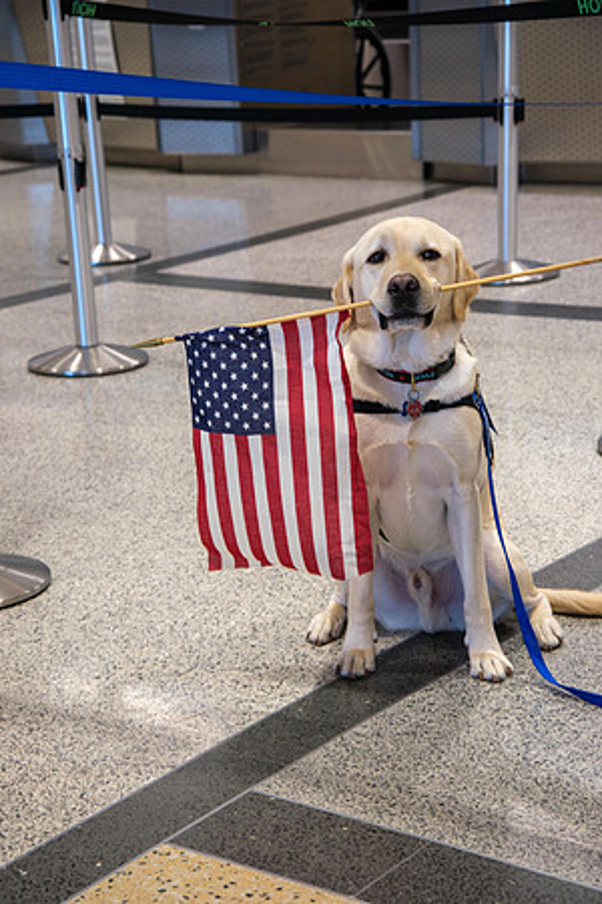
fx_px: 1906
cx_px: 301
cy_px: 452
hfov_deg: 17.9
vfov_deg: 26.7
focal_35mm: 76
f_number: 4
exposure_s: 1/40
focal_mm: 50.5
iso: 640
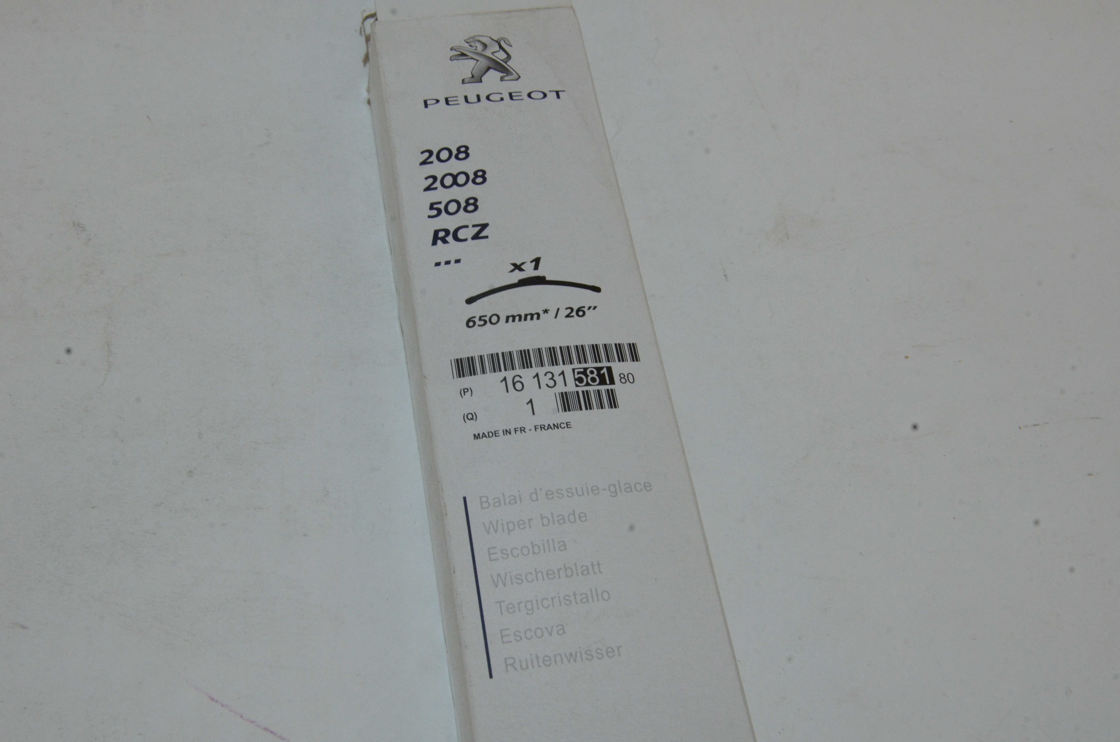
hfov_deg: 35.1
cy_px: 371
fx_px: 1770
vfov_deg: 23.7
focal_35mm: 57
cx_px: 560
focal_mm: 38
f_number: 25
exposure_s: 1/50
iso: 1600
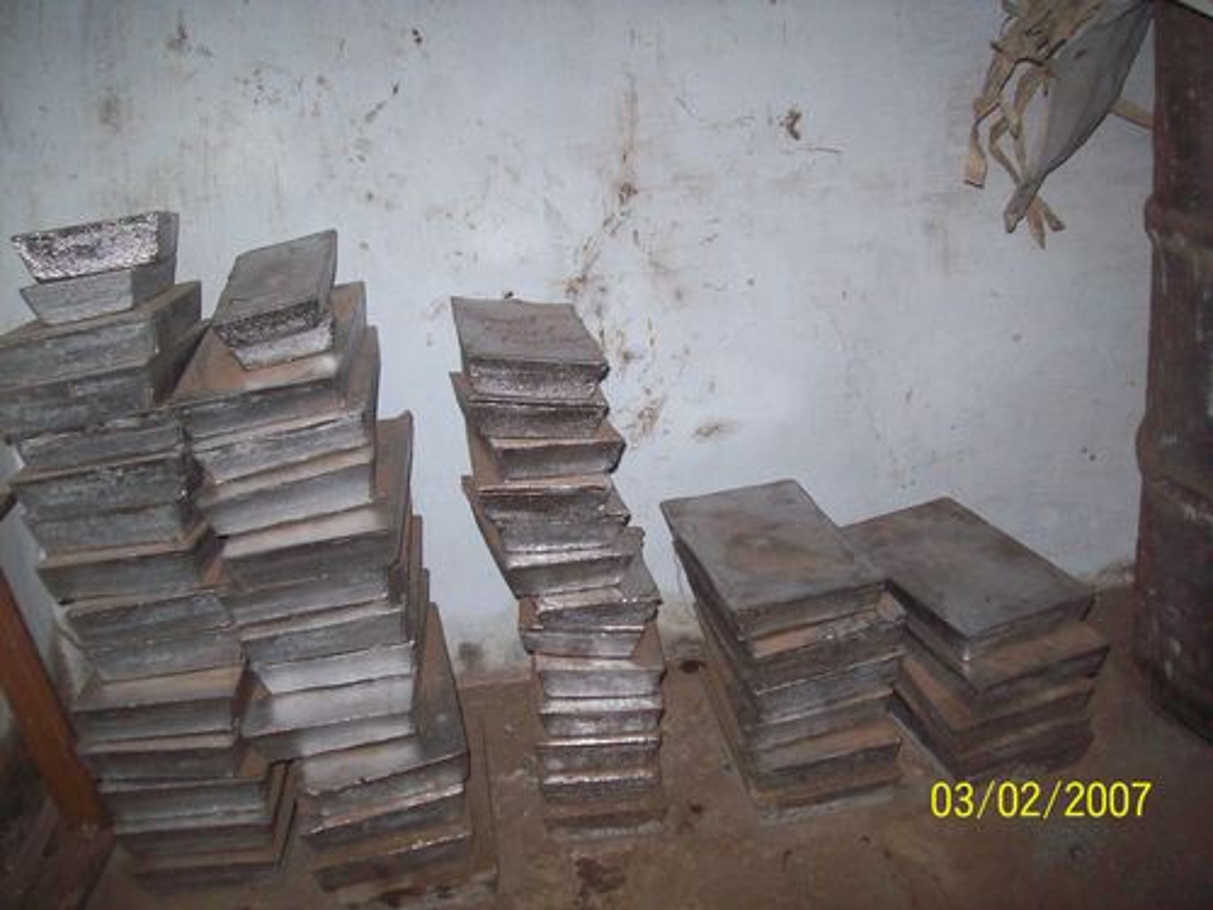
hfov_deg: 51.4
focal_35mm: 36
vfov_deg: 39.7
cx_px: 606
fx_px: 1261
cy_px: 455
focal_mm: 6
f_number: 2.7
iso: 200
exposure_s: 1/64
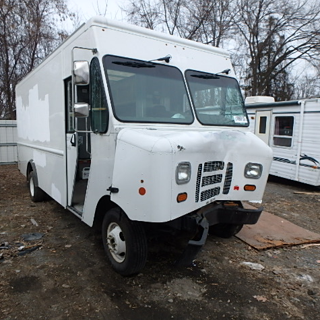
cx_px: 153
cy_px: 161
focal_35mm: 25
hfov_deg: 62.9
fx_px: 261
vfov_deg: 62.9
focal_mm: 3.7
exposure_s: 1/640
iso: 125
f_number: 3.5
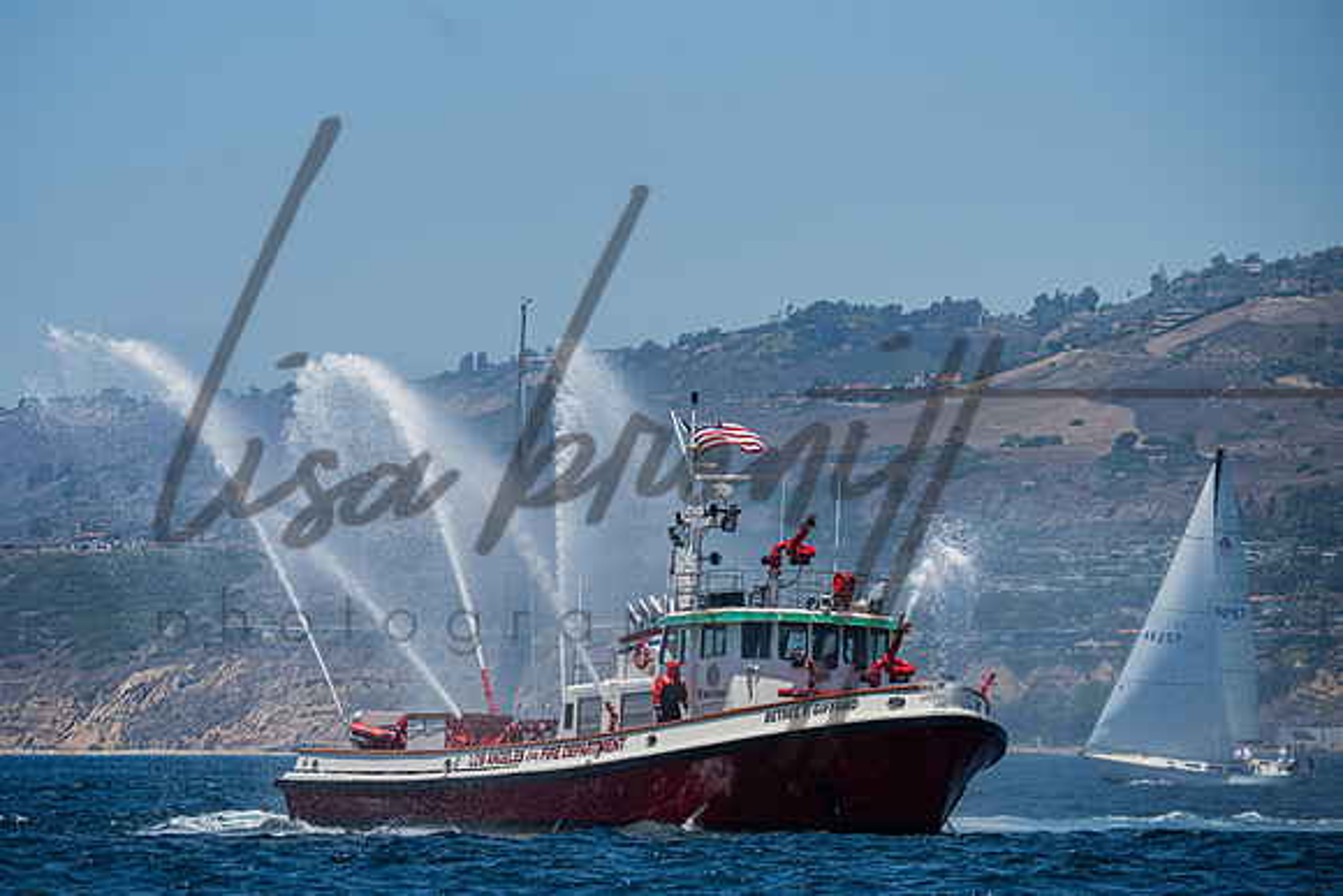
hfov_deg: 8.1
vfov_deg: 5.4
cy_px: 412
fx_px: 9486
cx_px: 633
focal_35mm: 254
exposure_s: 1/1600
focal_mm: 220
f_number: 8
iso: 400
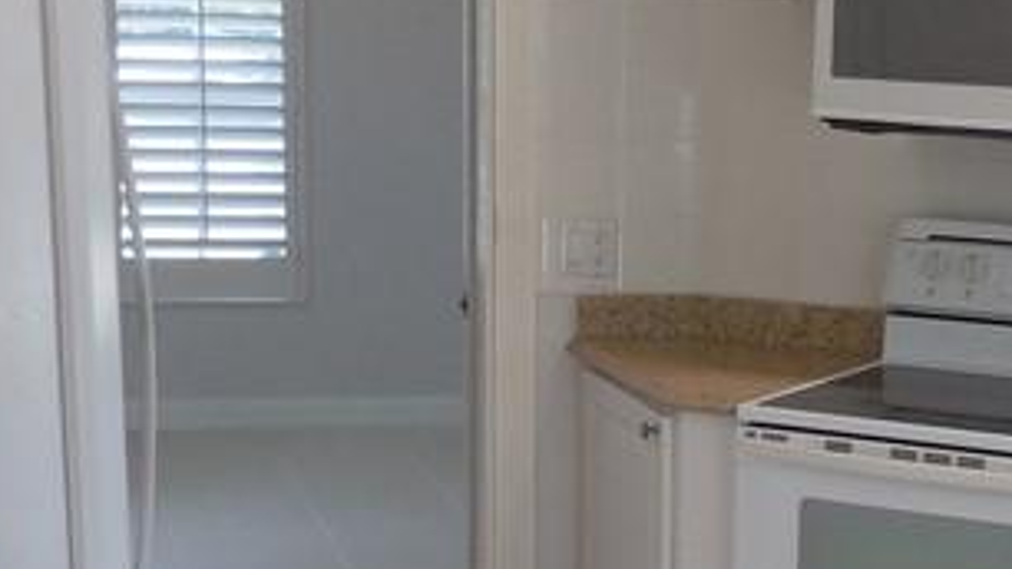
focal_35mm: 91
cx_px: 860
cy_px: 562
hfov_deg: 23.0
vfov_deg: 13.1
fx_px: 2441
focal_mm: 4.5
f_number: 3.1
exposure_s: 1/100
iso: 125
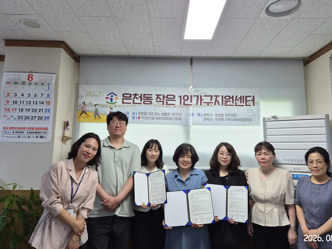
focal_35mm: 27
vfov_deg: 51.3
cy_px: 116
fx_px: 259
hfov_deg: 65.3
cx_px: 172
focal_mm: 5.4
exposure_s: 1/120
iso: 50
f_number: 1.8
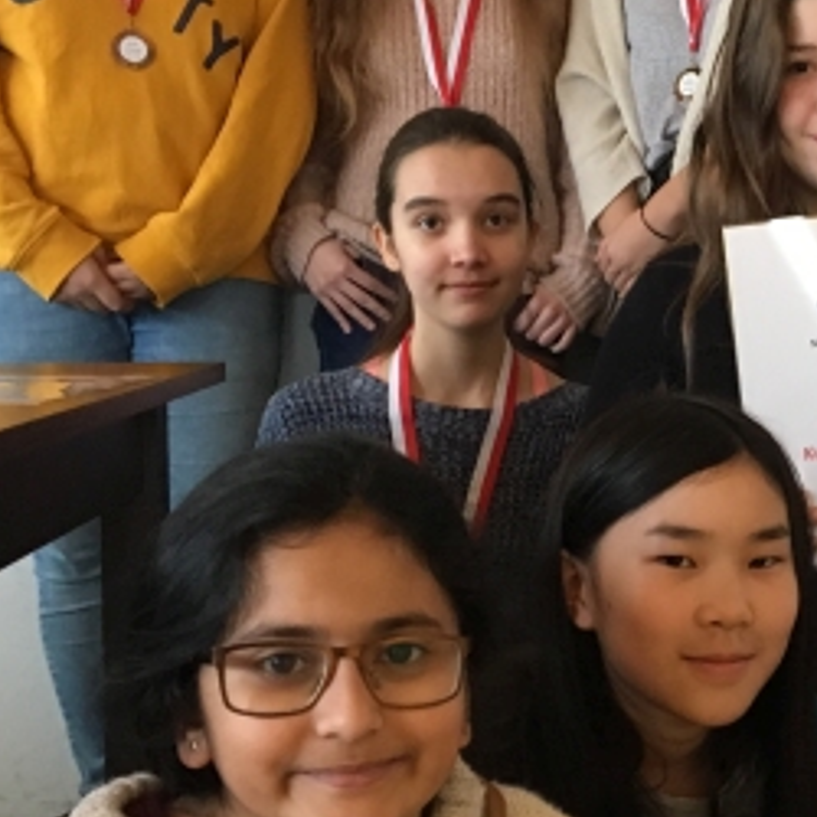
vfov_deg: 22.5
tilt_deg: -4.2
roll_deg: -0.6
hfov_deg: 21.6
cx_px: 837
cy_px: 426
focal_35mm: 77
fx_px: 2056
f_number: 2.2
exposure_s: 1/33
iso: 200
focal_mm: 4.15
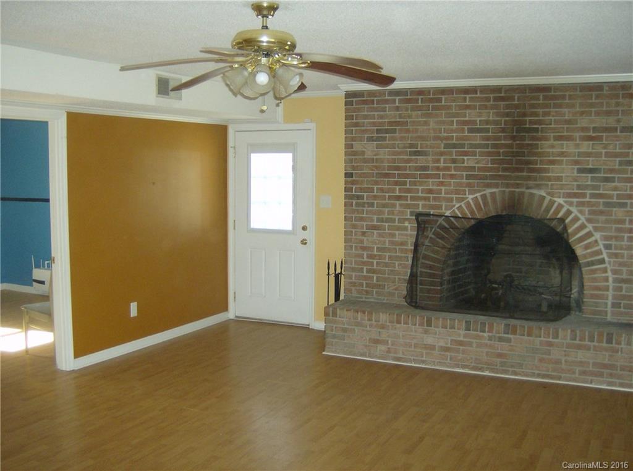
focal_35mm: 36
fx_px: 656
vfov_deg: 39.5
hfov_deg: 51.5
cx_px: 316
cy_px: 236
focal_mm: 6
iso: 200
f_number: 2.8
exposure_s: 1/60
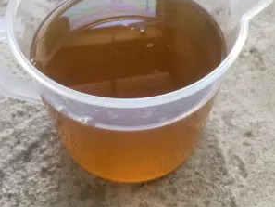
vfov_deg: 36.2
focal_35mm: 39
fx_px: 310
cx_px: 138
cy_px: 59
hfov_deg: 47.8
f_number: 2.2
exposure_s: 1/100
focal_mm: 4.15
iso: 40
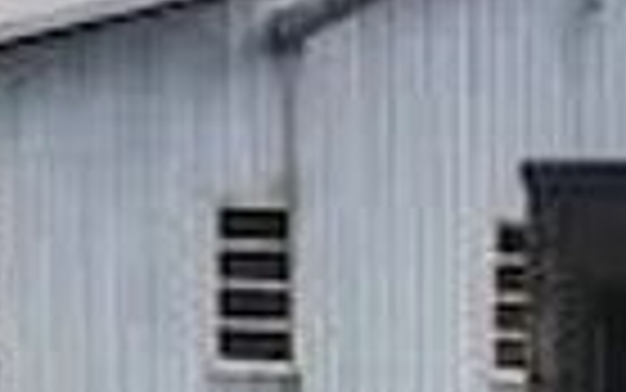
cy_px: 1072
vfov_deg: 5.7
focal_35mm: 219
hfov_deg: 9.1
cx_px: 1207
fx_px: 3738
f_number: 1.8
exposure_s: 1/405
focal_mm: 3.99
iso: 20
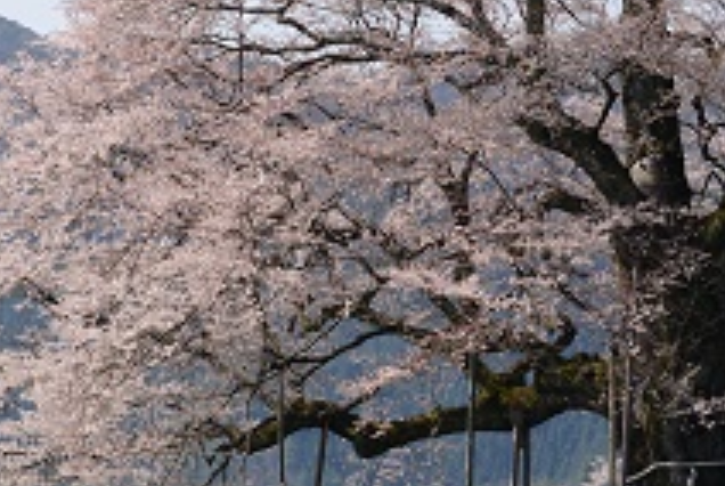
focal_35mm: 326
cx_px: 231
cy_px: 145
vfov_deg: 4.2
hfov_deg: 6.3
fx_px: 6574
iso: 320
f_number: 6.3
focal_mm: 85
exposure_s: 1/1000
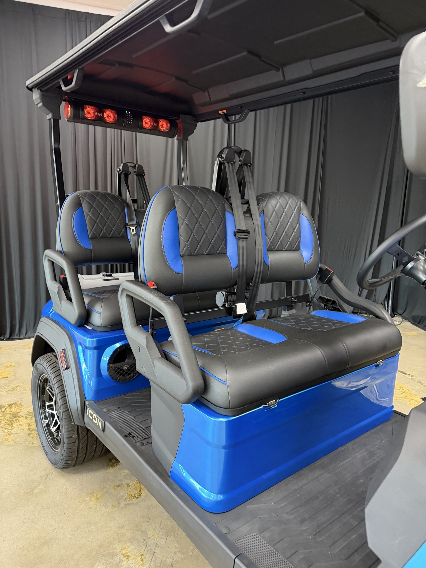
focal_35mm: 24
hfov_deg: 56.8
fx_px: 394
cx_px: 213
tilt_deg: -11.1
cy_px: 284
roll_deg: -1.5
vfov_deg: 71.6
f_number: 1.78
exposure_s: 1/40
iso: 800
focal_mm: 6.76
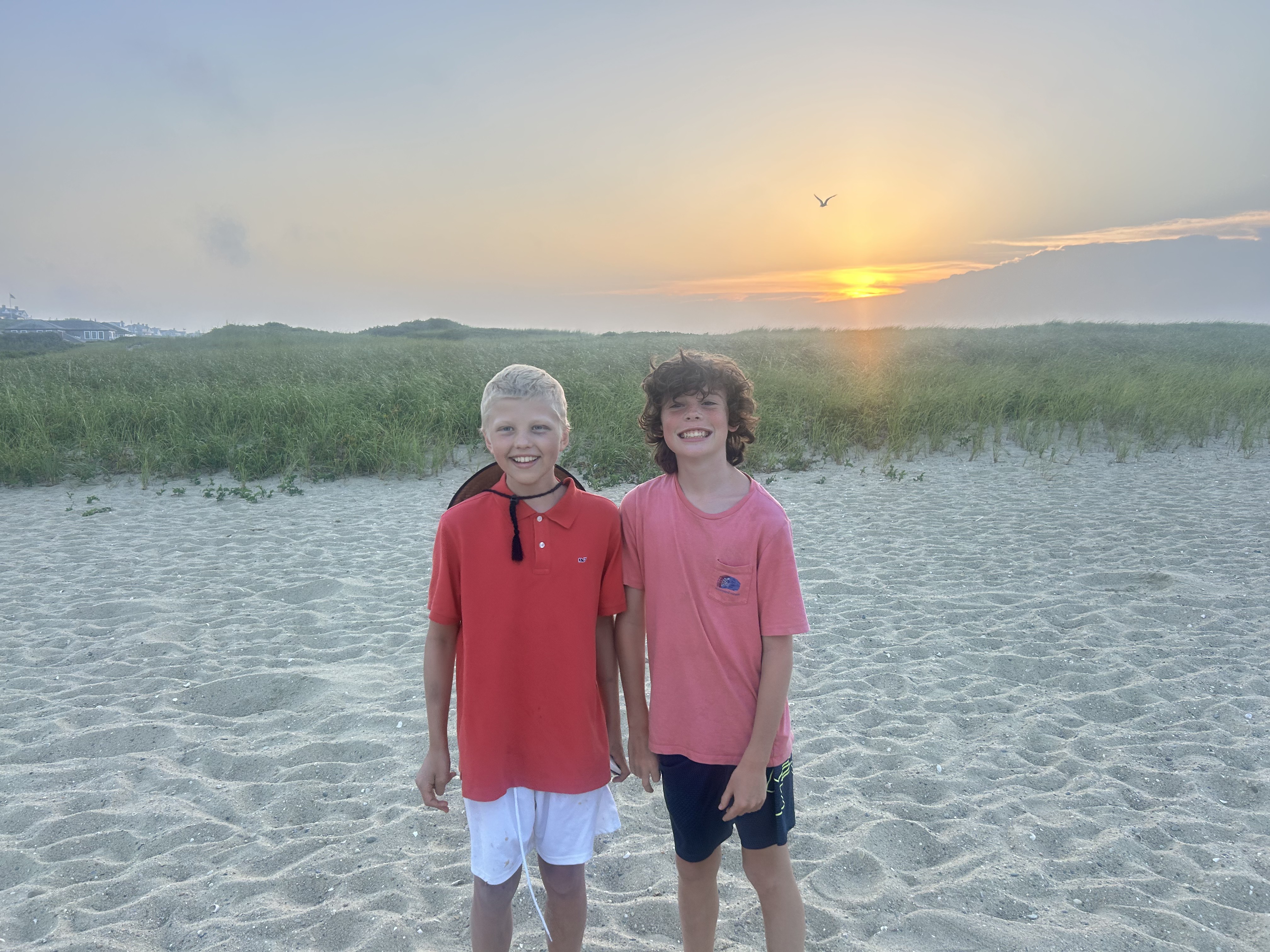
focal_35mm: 26
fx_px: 954
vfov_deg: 53.1
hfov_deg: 67.3
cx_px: 635
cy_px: 476
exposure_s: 1/452
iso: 50
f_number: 1.5
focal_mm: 5.7
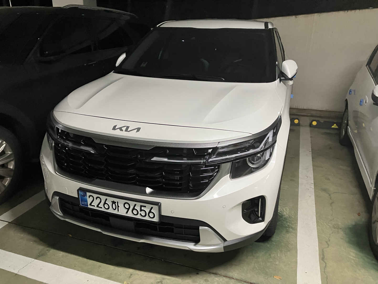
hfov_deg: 63.4
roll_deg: -1.5
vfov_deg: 49.7
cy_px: 142
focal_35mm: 28
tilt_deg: -21.5
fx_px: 306
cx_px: 189
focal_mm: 3.99
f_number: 1.8
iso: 320
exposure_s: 1/60
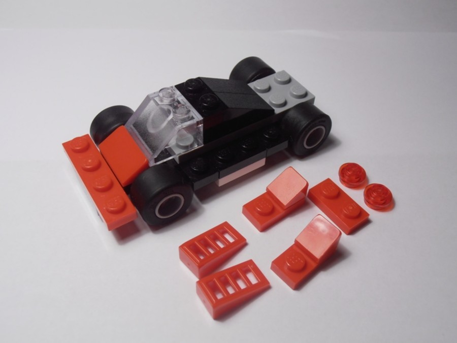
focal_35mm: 37
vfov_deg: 38.7
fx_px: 488
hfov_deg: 50.1
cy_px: 172
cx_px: 228
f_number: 3.9
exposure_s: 1/50
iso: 80
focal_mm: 6.61
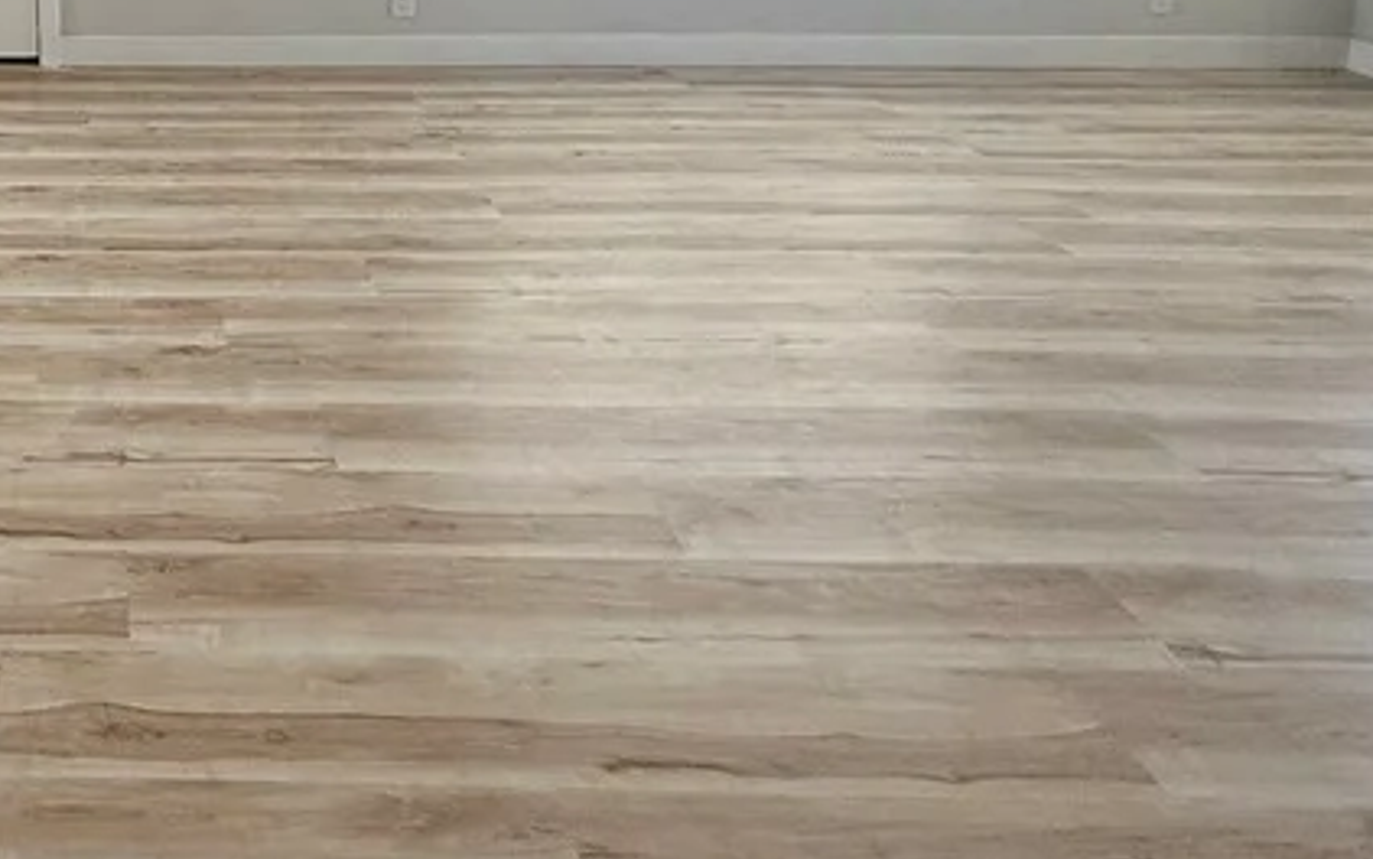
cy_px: -156
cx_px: 49
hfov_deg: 46.6
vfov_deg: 30.4
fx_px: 1347
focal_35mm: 36
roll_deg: +0.4
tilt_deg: -7.1
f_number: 2.2
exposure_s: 1/120
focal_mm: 2.22
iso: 64
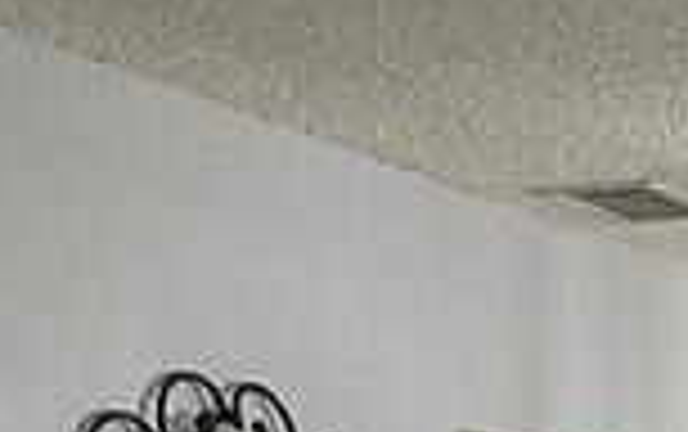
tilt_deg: -3.3
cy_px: 963
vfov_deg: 7.3
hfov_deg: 11.8
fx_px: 3191
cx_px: 989
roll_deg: +1.4
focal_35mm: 170
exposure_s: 1/60
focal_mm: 6.86
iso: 320
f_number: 1.78
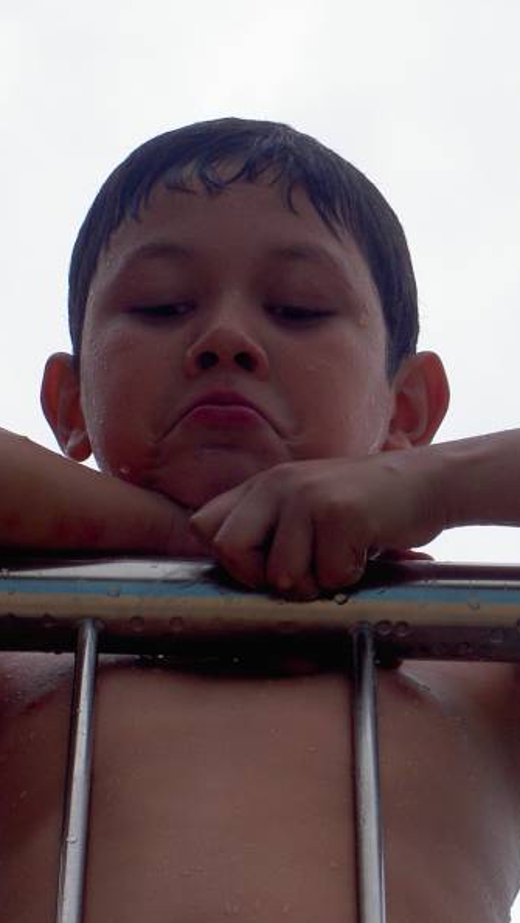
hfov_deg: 7.1
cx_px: 244
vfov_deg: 12.7
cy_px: 462
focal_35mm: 170
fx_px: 4164
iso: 100
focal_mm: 24
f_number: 8.3
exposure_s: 1/200
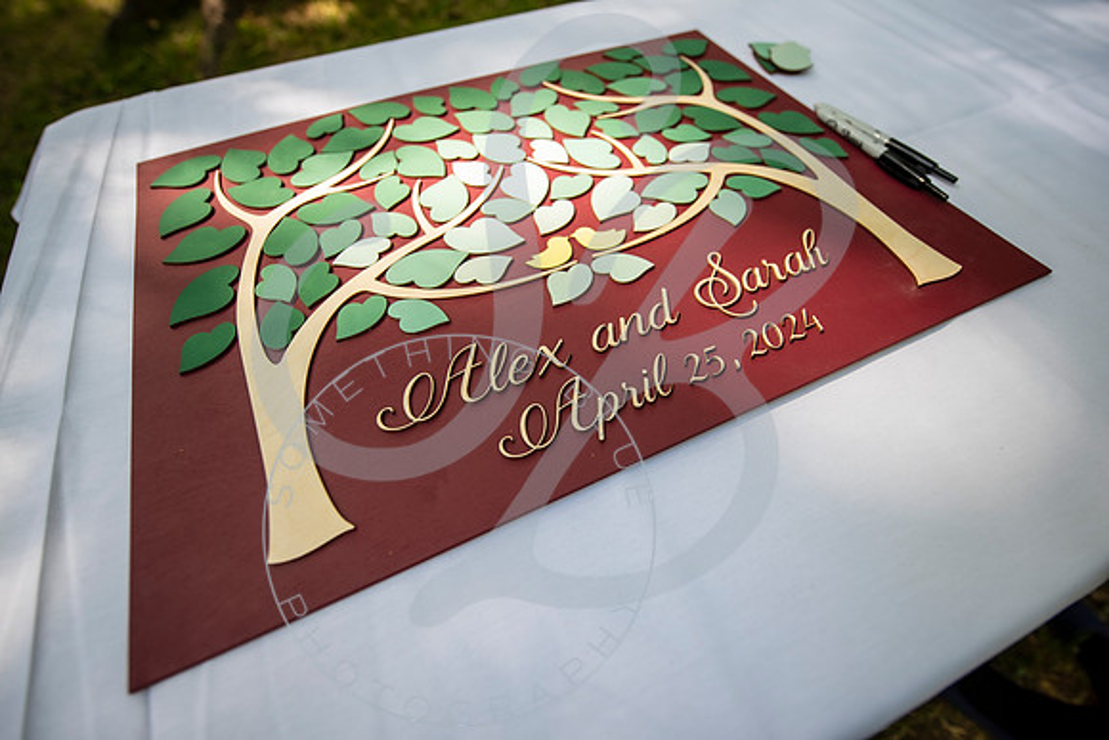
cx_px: 554
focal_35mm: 17
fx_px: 524
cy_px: 370
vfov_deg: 70.5
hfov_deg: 93.3
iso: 200
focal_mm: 17
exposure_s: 1/800
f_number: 2.8
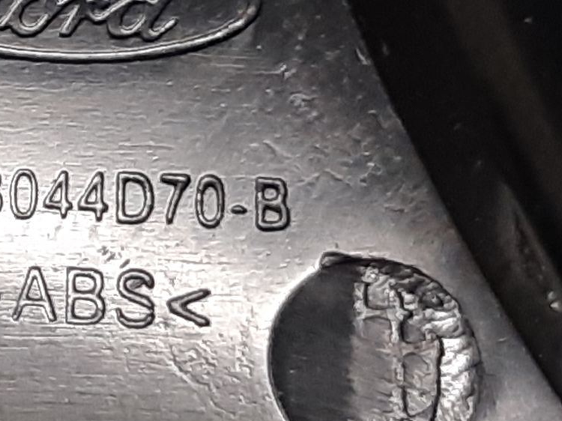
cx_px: -200
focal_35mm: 71
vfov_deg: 20.3
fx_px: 1152
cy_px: 48
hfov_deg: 23.6
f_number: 1.7
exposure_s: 1/50
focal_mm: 3.93
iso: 160
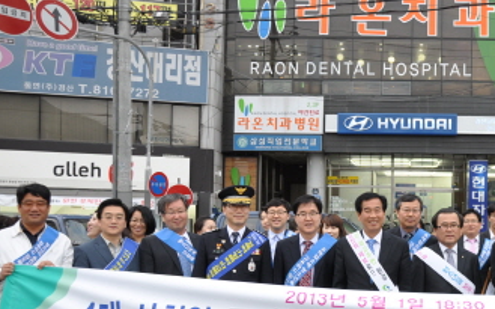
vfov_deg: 26.1
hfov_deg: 40.1
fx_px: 657
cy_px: 223
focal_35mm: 49
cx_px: 373
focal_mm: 21
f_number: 5.6
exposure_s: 1/30
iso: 200
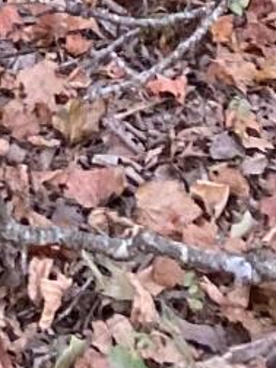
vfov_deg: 7.0
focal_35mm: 222
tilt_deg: +2.6
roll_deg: +0.7
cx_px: -378
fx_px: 2360
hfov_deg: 6.4
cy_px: -1047
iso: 200
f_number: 1.8
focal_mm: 3.99
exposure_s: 1/60
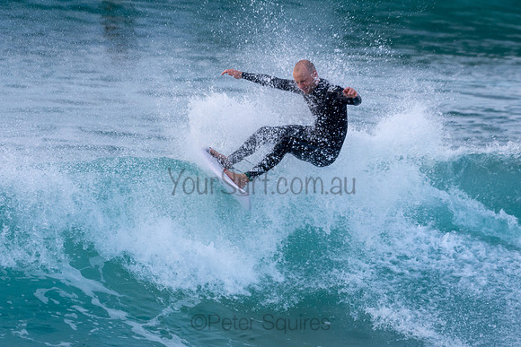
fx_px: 6831
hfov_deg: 4.4
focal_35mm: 472
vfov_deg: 2.9
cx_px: 315
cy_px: 137
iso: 400
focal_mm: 260
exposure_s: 1/640
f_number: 5.6
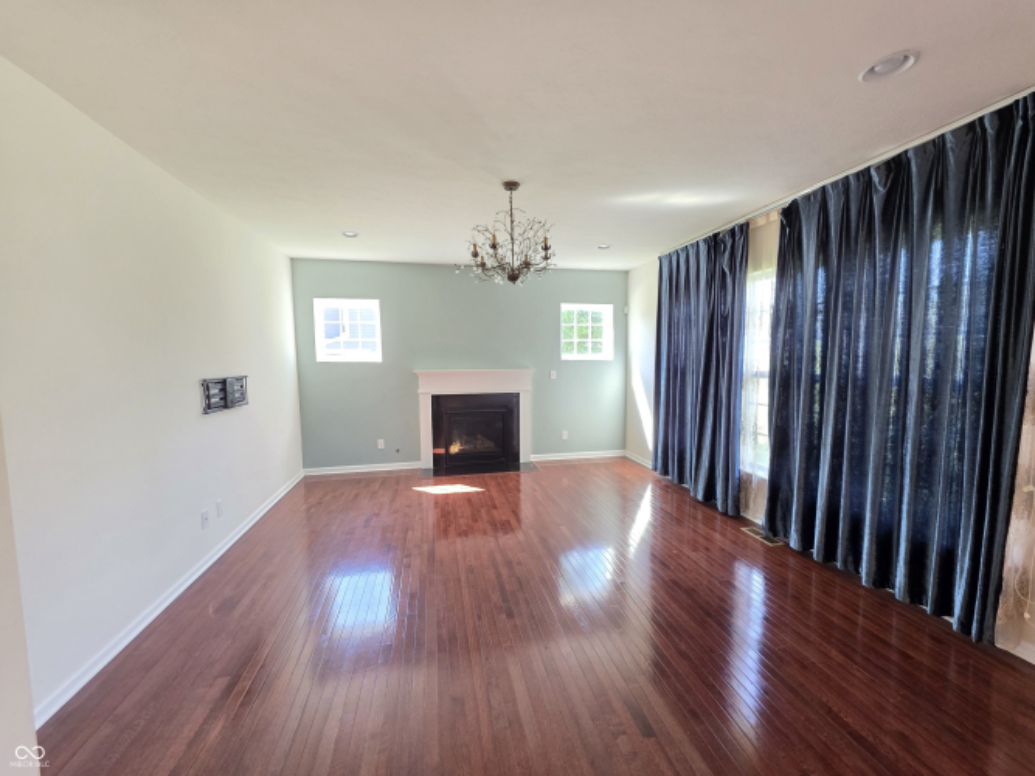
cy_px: 388
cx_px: 518
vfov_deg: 89.9
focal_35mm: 13
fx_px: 389
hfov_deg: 106.2
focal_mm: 2.2
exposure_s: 1/60
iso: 250
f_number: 1.9
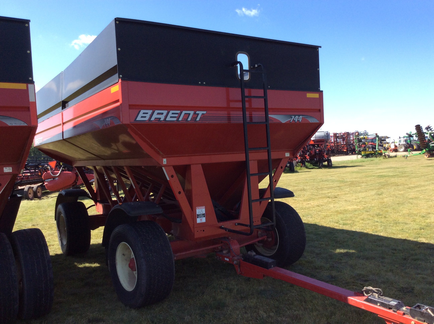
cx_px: 217
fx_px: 401
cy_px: 162
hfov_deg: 56.9
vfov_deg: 44.1
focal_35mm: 32
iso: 32
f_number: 2.4
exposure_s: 1/665
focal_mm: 3.3
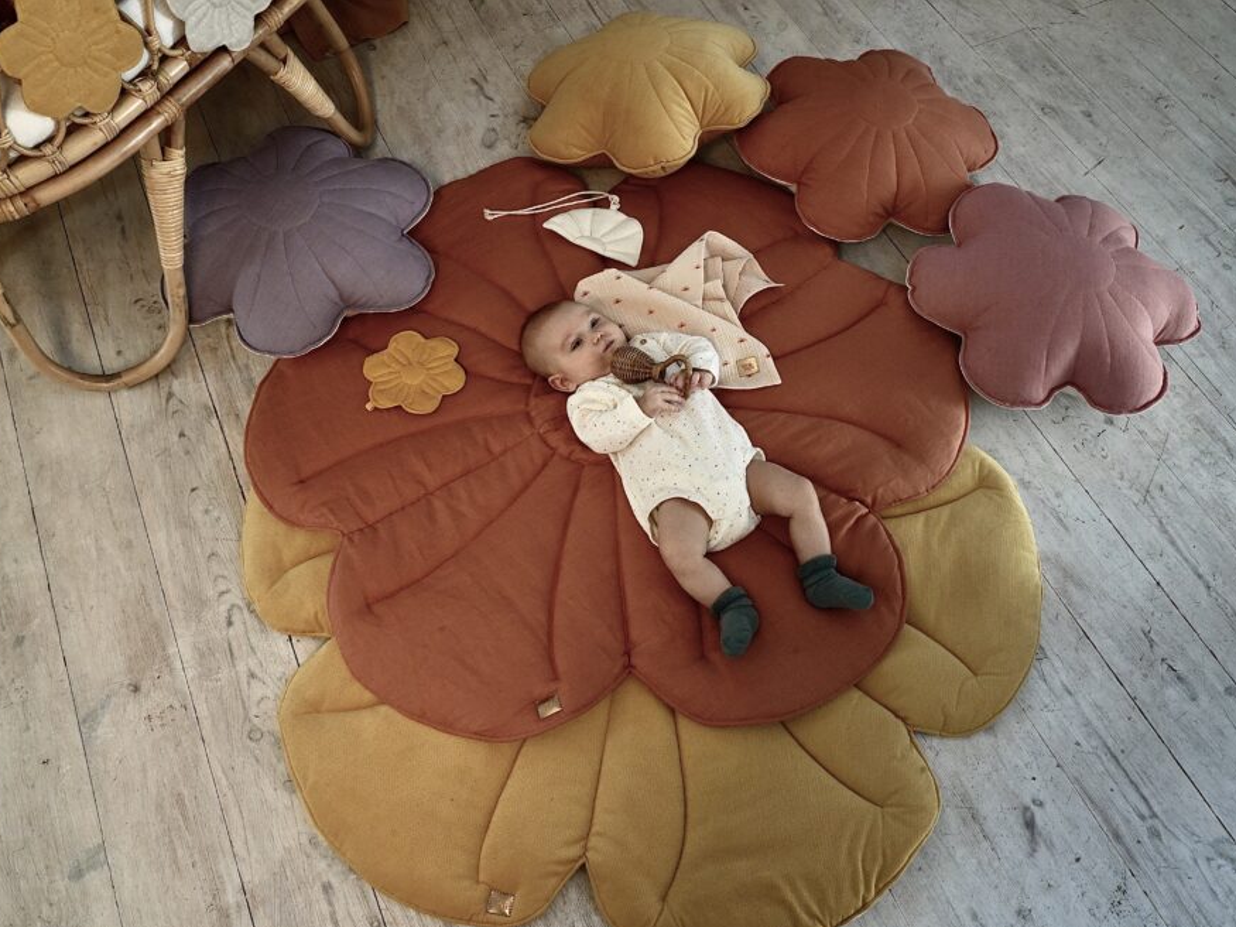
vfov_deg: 51.3
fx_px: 964
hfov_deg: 65.3
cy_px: 459
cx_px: 634
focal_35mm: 27
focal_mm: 24
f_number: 18
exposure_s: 1/40
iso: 800
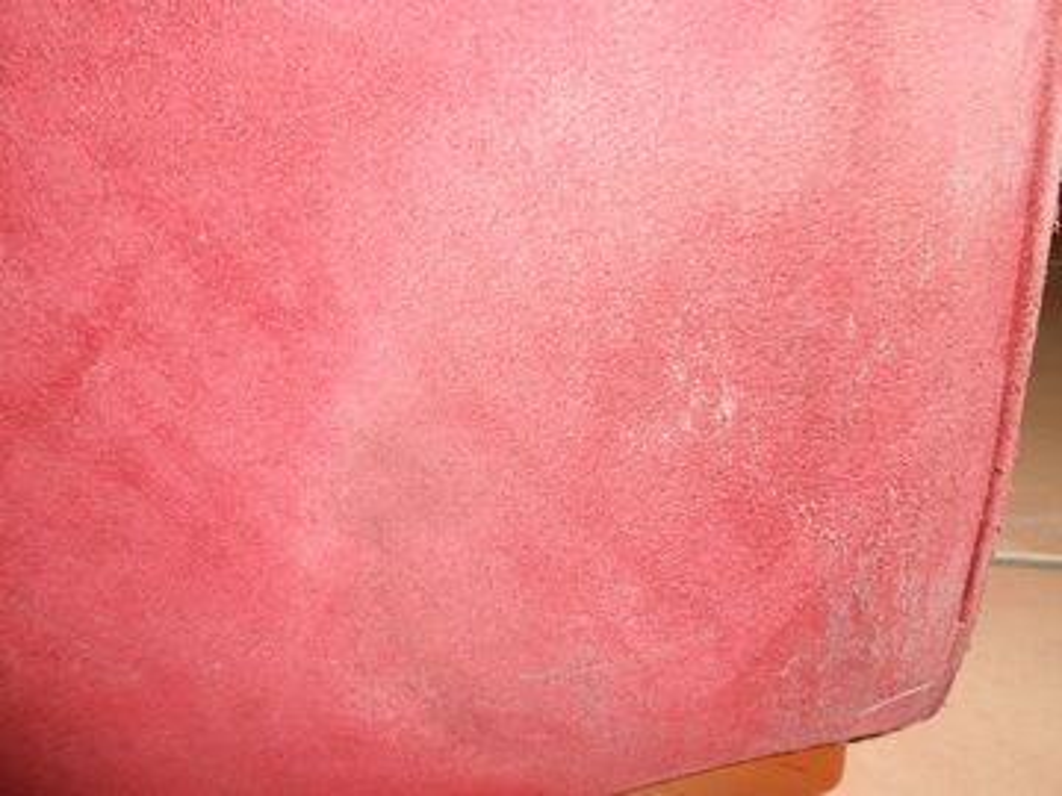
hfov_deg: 67.3
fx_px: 798
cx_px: 531
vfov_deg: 53.1
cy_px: 398
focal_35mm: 26
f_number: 11.5
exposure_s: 1/25
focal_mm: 4.6
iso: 400
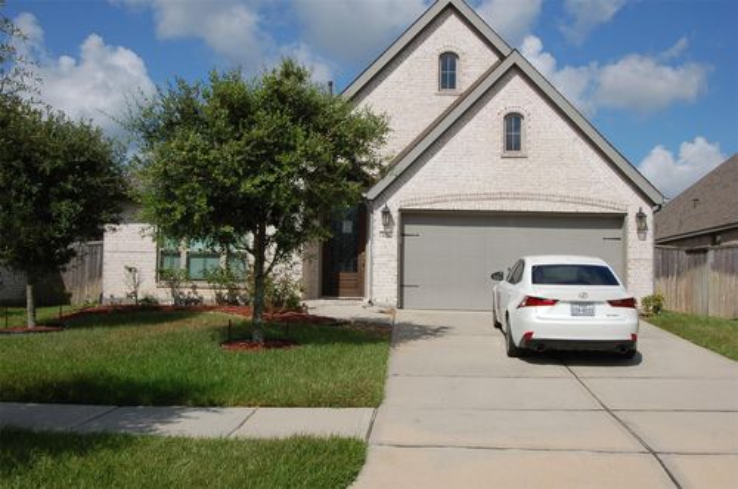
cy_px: 244
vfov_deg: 36.7
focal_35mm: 36
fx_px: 736
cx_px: 369
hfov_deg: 53.2
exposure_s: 1/400
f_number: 10
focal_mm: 24
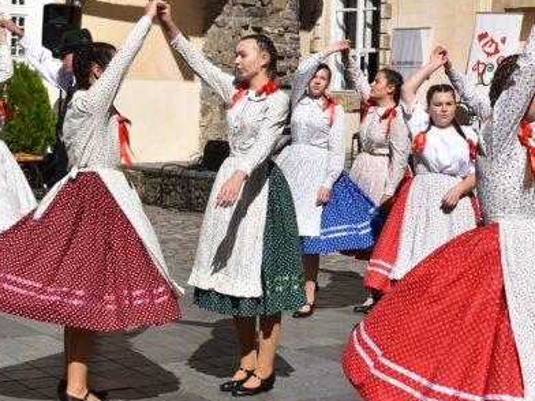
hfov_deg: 23.6
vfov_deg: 18.0
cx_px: 405
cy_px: 170
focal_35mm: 82
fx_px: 1266
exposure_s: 1/400
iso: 100
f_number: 10
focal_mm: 29
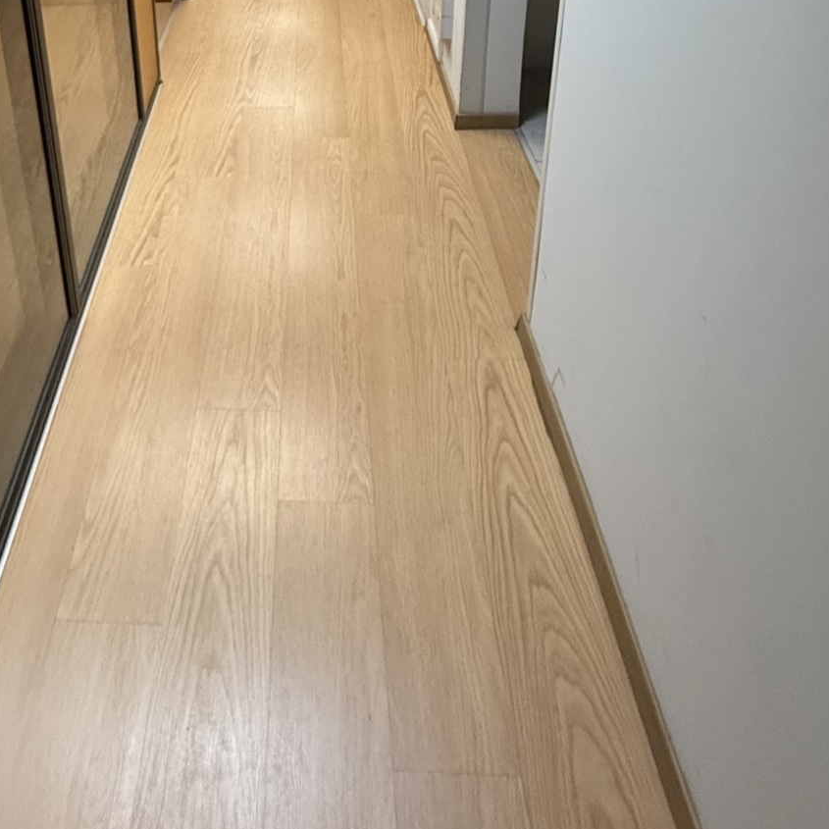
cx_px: 263
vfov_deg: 44.0
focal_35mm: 30
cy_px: -43
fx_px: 813
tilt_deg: -18.7
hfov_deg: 52.8
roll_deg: +2.6
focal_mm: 2.22
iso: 320
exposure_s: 1/100
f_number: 2.2
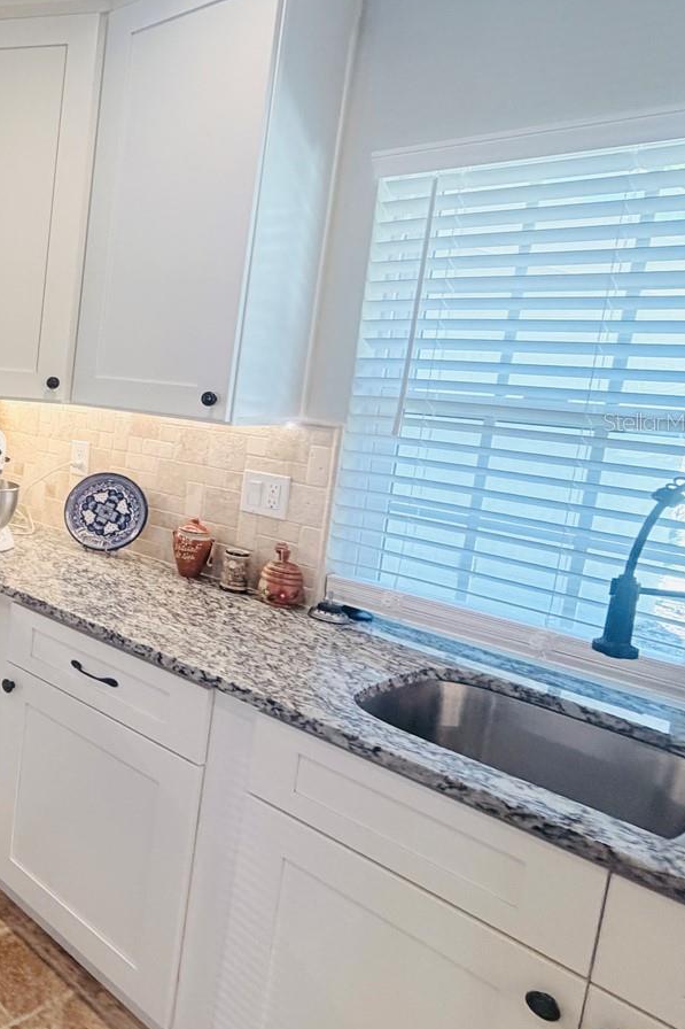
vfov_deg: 68.8
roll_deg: -1.9
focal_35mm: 26
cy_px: 421
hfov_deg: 34.7
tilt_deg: -6.1
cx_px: -207
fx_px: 742
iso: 250
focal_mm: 2.22
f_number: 2.2
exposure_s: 1/120
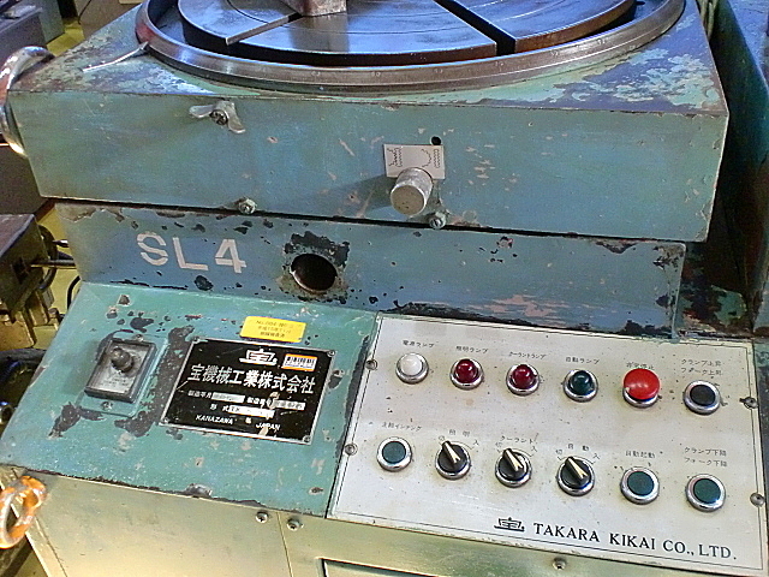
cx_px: 384
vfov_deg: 40.7
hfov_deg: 52.6
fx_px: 778
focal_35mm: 35
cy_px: 288
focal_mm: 6.3
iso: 400
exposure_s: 1/60
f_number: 3.1
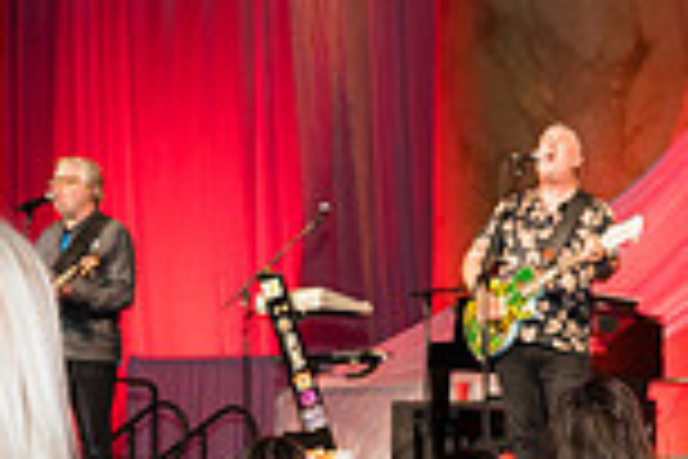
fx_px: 2102
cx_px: 908
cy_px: 439
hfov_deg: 17.4
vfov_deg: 12.3
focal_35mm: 110
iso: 800
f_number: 4
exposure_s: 1/100
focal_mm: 28
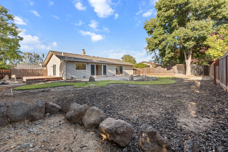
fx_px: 89
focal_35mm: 14
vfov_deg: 81.2
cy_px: 76
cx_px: 114
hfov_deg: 104.3
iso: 125
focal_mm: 14
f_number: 9
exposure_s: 1/20
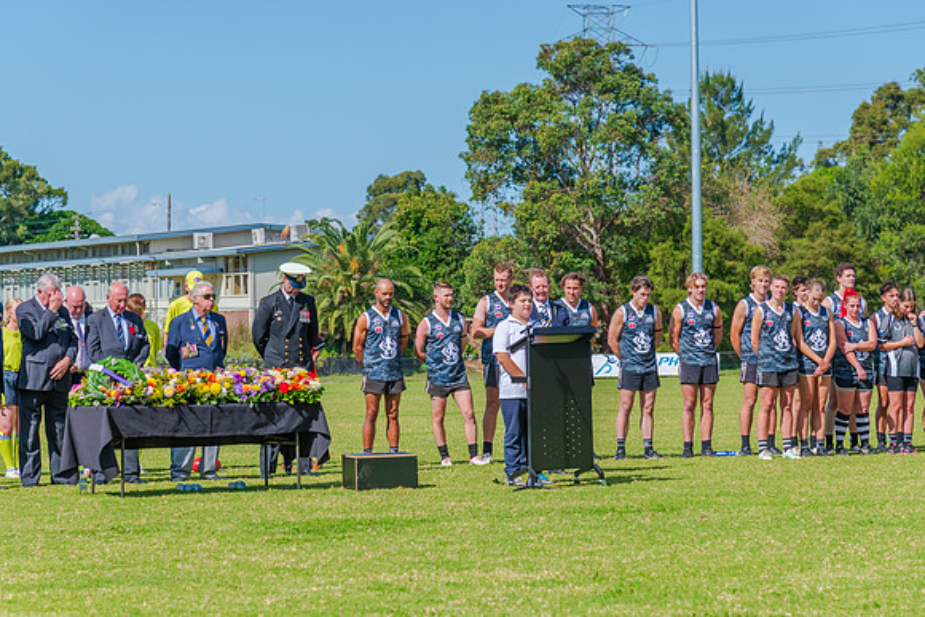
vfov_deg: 11.1
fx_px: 3182
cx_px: 467
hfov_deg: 16.5
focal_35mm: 124
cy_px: 304
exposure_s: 1/2000
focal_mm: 120
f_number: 7.1
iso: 400
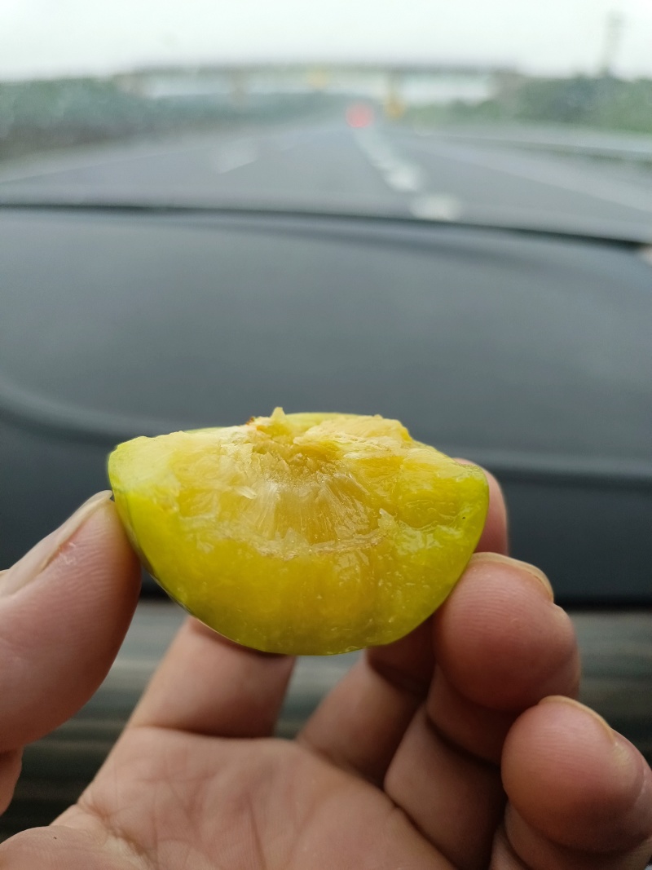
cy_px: 435
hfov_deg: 58.9
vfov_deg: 73.9
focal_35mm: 23
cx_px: 326
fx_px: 578
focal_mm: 5.59
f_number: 1.88
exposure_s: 1/50
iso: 1205
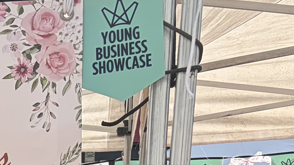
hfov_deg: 16.2
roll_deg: +0.6
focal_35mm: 116
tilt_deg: -6.8
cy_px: 363
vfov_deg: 9.5
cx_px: -200
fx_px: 904
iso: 50
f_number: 1.6
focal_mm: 5.96
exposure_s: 1/1799
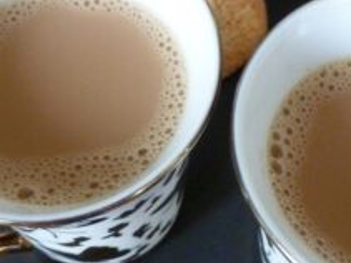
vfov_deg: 25.6
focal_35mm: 57
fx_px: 578
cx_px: 203
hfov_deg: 33.7
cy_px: 151
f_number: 3.3
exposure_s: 1/13
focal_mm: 4.3
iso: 400
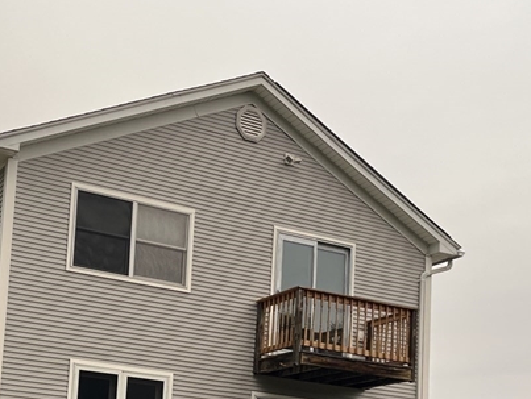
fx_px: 1013
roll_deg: -2.5
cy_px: 386
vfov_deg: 21.6
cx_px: 228
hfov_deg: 29.3
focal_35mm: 66
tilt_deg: +8.1
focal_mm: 5.1
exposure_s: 1/4310
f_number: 1.6
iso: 50
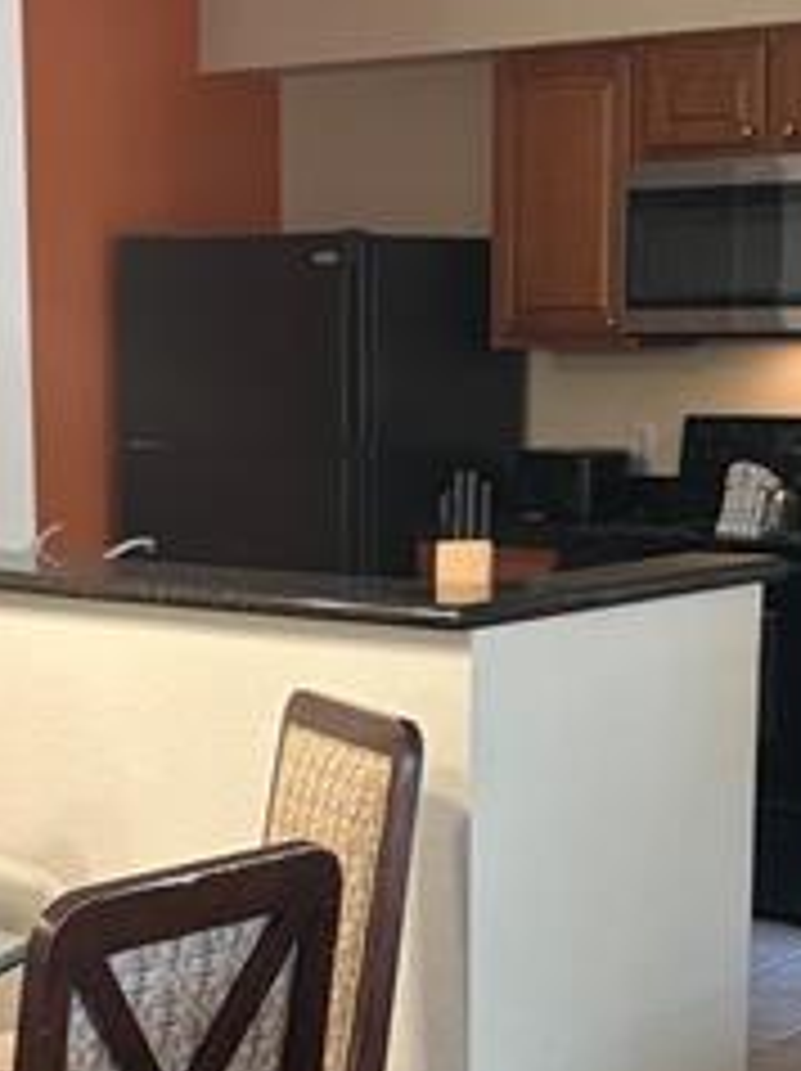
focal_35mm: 84
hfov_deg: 17.5
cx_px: 284
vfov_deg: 23.1
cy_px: 783
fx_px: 2596
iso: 200
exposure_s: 1/60
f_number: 1.6
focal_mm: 5.96
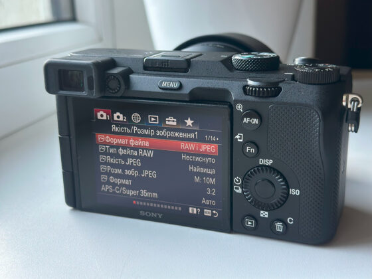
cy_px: 140
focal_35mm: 48
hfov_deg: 39.7
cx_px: 186
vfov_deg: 30.3
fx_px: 516
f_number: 1.78
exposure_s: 1/172
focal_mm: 6.86
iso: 125
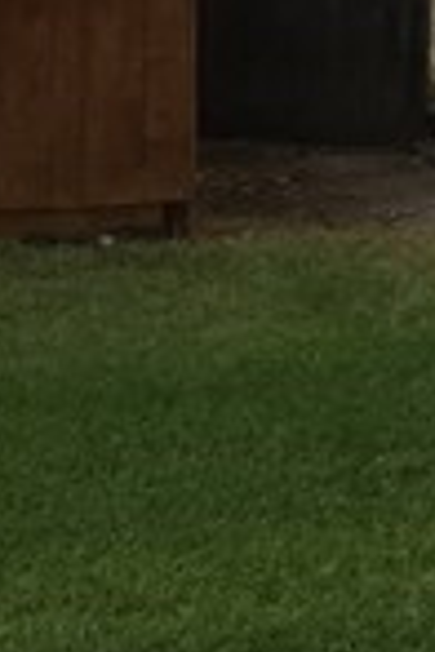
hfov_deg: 5.1
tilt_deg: +1.9
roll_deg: -0.8
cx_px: 2237
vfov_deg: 9.6
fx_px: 3806
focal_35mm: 210
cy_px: -257
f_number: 2.2
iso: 32
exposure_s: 1/824
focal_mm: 4.15
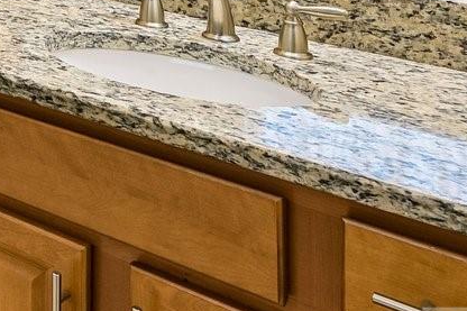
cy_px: -239
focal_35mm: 69
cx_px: -369
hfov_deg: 20.6
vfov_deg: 16.6
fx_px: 895
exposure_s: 1/15
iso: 360
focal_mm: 14
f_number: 8
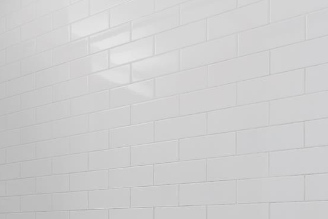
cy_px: 229
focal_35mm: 49
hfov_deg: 28.4
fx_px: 446
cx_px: -149
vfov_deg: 25.8
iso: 100
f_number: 8
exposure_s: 1/10
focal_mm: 14
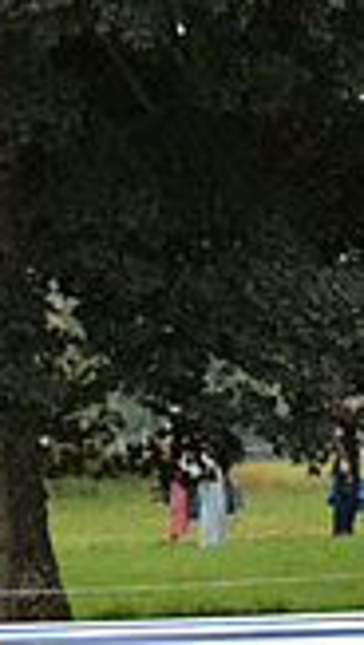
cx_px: -684
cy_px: 152
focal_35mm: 504
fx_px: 8626
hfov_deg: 2.4
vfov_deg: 4.3
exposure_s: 1/1250
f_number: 5.6
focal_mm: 135
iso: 900
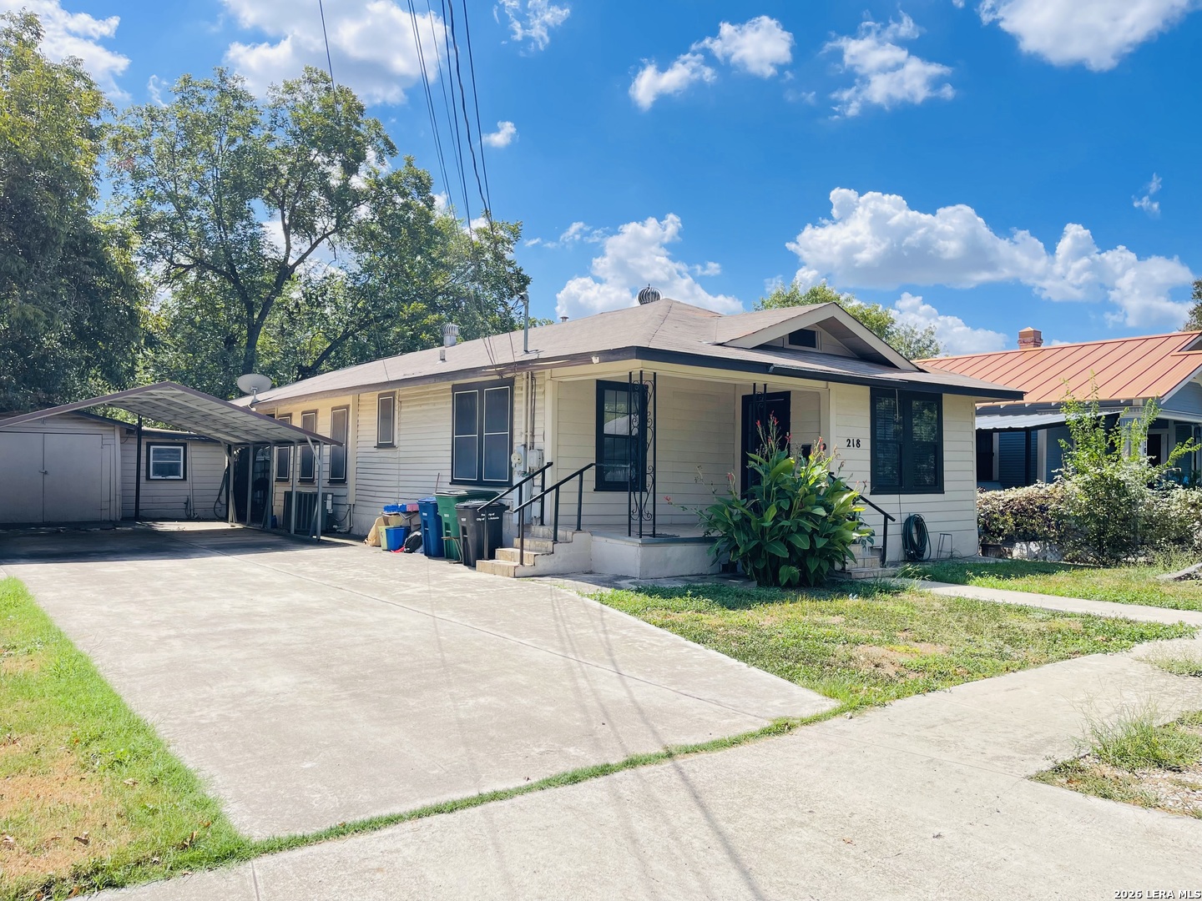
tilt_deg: +0.9
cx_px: 601
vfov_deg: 54.9
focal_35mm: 25
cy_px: 450
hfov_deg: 69.4
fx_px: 868
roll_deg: -0.9
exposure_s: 1/2083
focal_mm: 5.1
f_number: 1.6
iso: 32
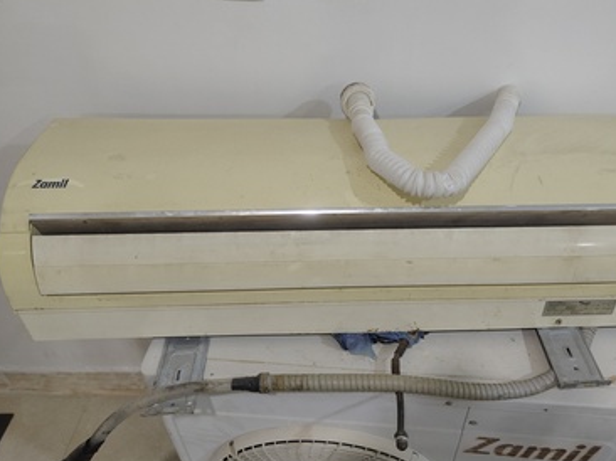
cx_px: 376
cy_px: 233
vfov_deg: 46.7
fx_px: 534
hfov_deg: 59.4
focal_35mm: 30
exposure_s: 1/30
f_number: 1.8
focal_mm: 5.59
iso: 400
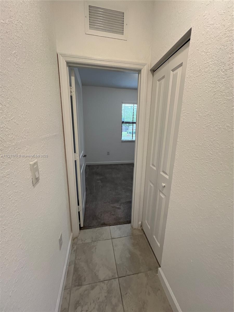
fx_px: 117
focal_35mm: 13
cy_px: 156
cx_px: 117
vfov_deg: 106.2
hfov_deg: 89.9
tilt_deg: -13.1
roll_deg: +0.0
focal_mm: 1.57
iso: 200
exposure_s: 1/120
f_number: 1.8
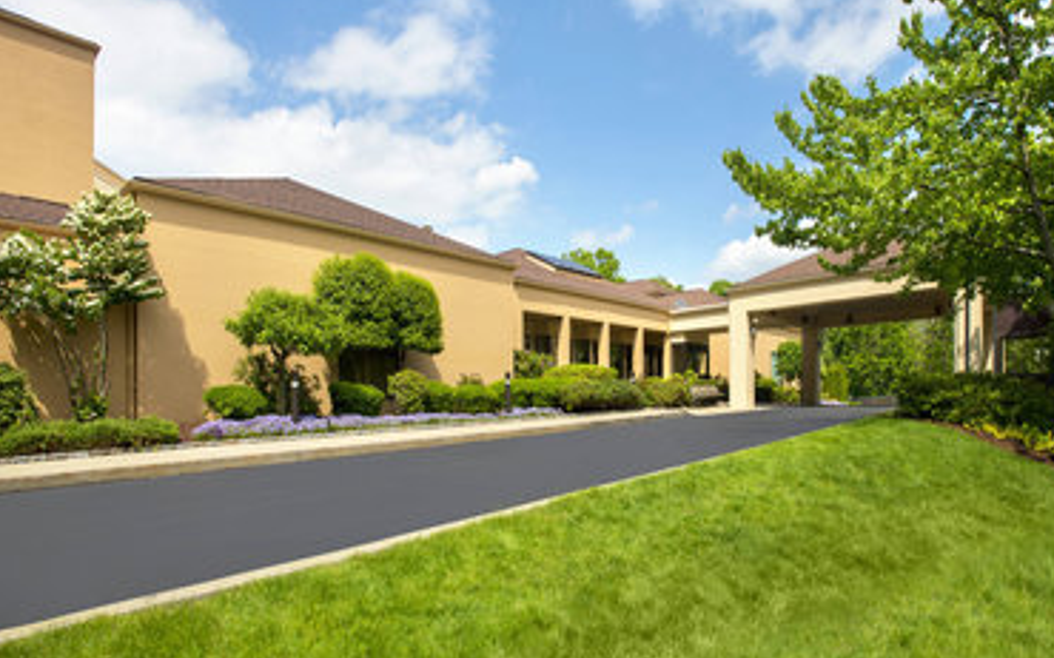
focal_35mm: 18
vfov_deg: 64.9
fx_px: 517
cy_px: 305
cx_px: 544
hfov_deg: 91.1
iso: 320
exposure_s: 1/1250
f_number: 8
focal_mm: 17
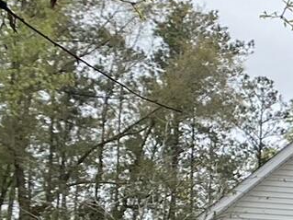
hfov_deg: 9.1
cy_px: 295
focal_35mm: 167
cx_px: 933
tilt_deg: +4.2
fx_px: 1413
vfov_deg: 8.7
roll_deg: -1.5
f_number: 1.8
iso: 32
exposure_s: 1/1377
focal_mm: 4.25
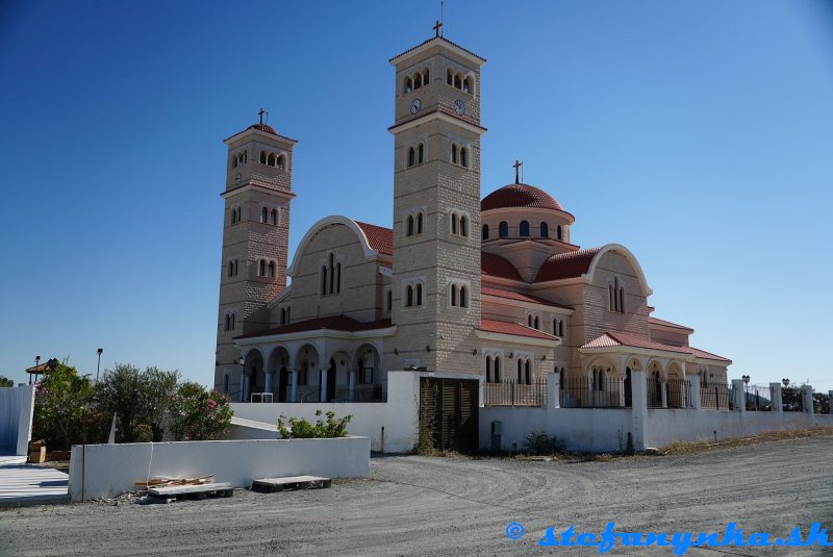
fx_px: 695
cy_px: 278
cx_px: 416
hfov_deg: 61.9
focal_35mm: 30
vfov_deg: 43.7
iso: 100
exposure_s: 1/640
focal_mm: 30
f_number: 4
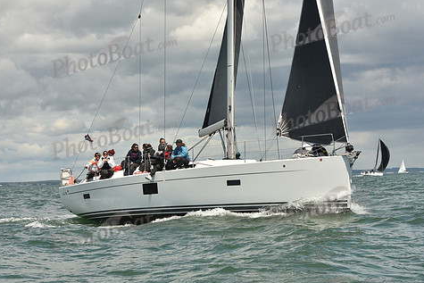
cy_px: 171
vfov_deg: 11.8
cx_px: 224
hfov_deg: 17.6
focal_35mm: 116
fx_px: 1367
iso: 320
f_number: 13
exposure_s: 1/800
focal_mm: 95
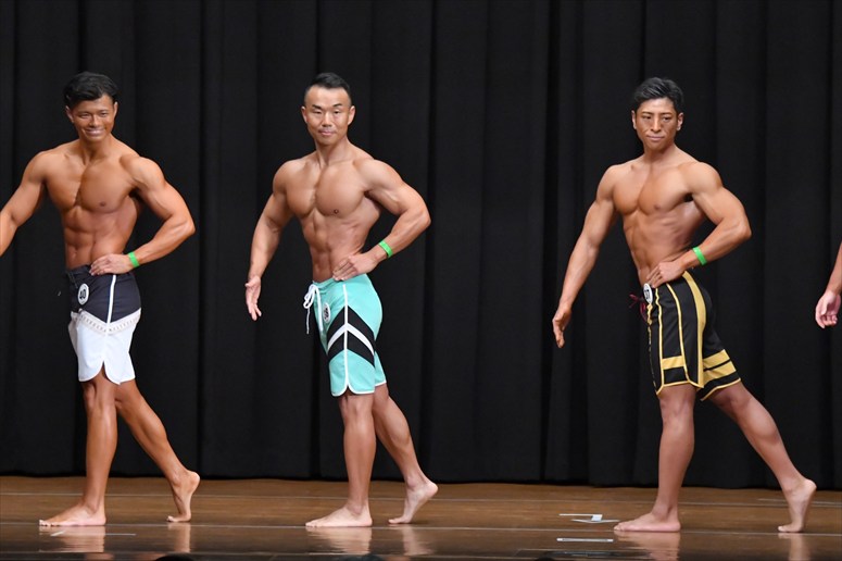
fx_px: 5260
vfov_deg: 6.1
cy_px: 280
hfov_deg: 9.2
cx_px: 421
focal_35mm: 225
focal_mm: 150
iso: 8000
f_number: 5.6
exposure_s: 1/400
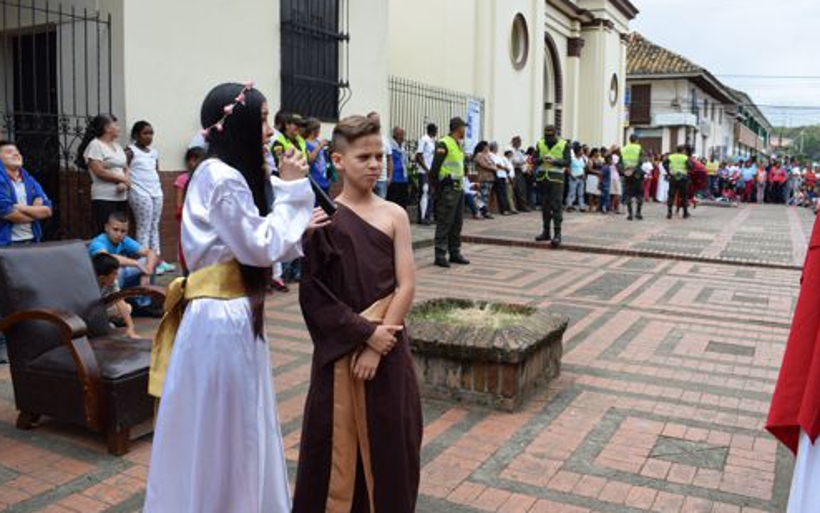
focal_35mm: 34
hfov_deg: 56.7
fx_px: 760
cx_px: 407
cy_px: 245
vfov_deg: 37.3
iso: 200
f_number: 8
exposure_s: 1/250
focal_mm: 22
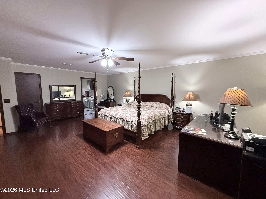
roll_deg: -0.1
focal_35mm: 14
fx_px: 108
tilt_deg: -5.9
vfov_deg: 85.7
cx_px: 133
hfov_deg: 102.1
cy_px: 100
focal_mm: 2.22
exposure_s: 1/60
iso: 640
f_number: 2.2
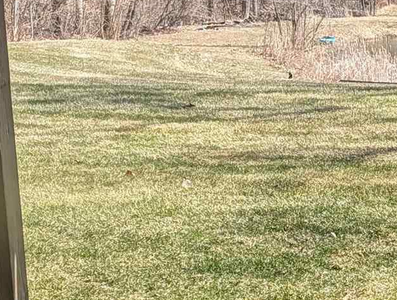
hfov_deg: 14.7
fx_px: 1356
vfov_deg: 12.5
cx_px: 699
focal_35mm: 118
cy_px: 63
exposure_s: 1/443
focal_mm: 6.9
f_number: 1.68
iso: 31
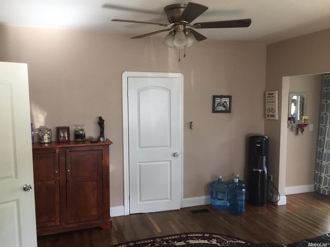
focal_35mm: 29
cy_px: 124
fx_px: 276
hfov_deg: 61.7
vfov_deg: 48.2
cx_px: 165
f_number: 2.2
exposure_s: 1/30
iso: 50
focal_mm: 4.15
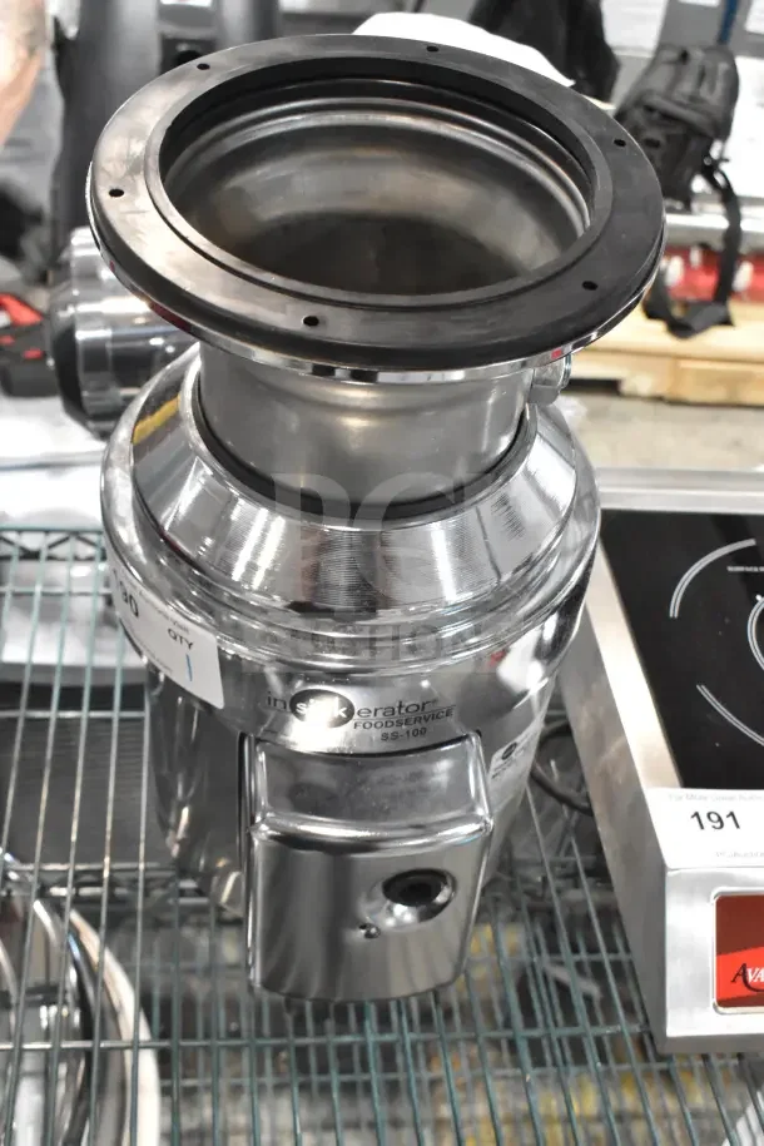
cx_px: 382
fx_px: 1289
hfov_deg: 33.0
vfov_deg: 47.9
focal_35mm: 40
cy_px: 573
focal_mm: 27
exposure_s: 1/160
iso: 6400
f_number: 6.3
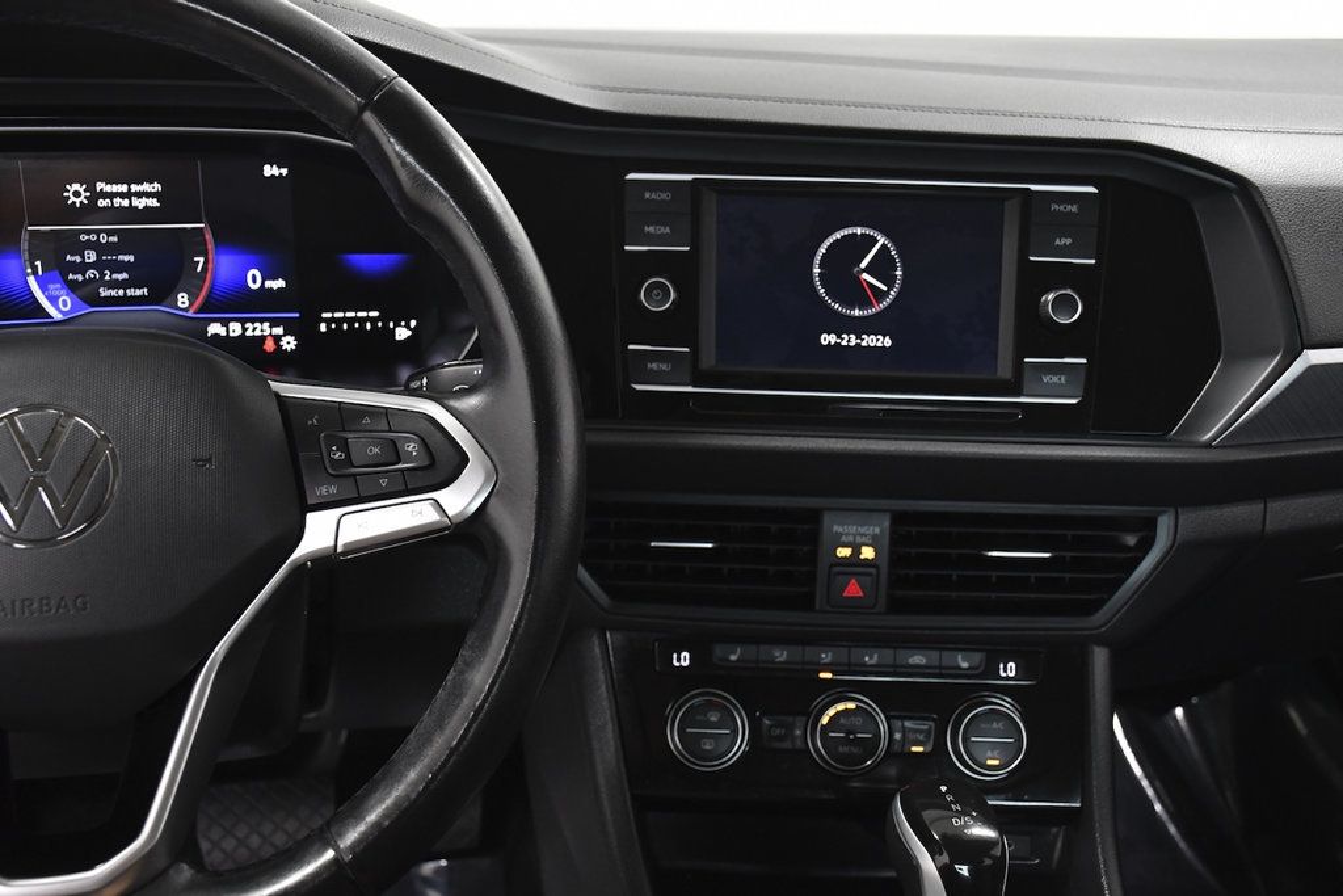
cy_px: 448
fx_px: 1455
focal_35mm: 39
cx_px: 672
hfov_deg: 49.5
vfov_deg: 34.2
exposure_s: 1/125
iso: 2000
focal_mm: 26
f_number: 5.6
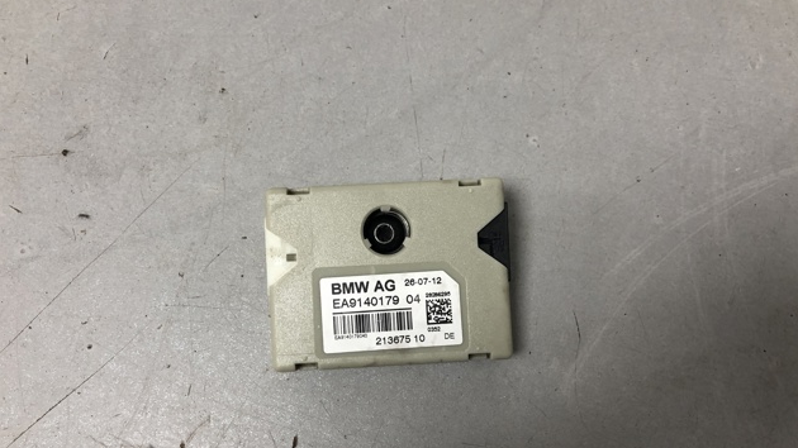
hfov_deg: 62.6
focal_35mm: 31
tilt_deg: -78.5
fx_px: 656
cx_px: 403
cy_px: 254
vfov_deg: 37.7
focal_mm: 4
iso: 32
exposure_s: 1/33
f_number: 1.8
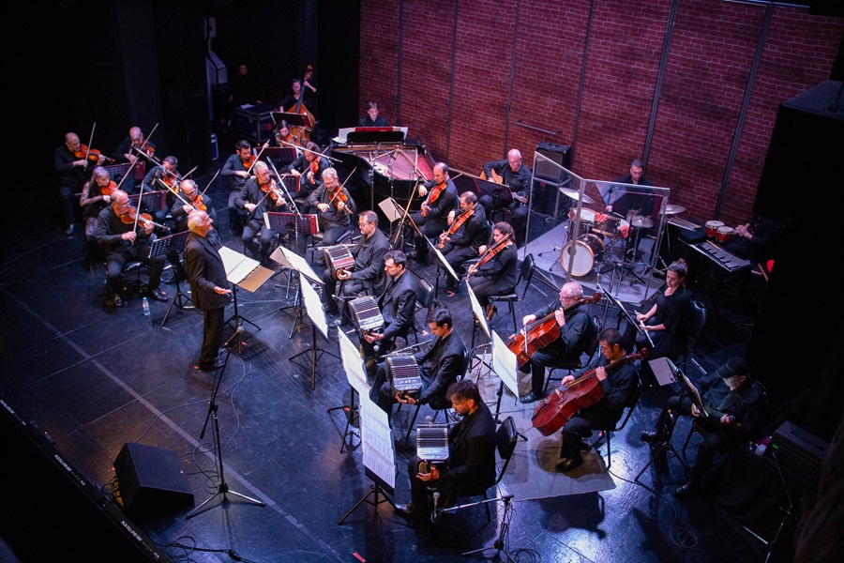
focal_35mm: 32
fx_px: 738
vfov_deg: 41.7
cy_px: 282
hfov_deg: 59.5
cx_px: 422
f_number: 3.8
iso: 3200
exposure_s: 1/100
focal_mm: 21
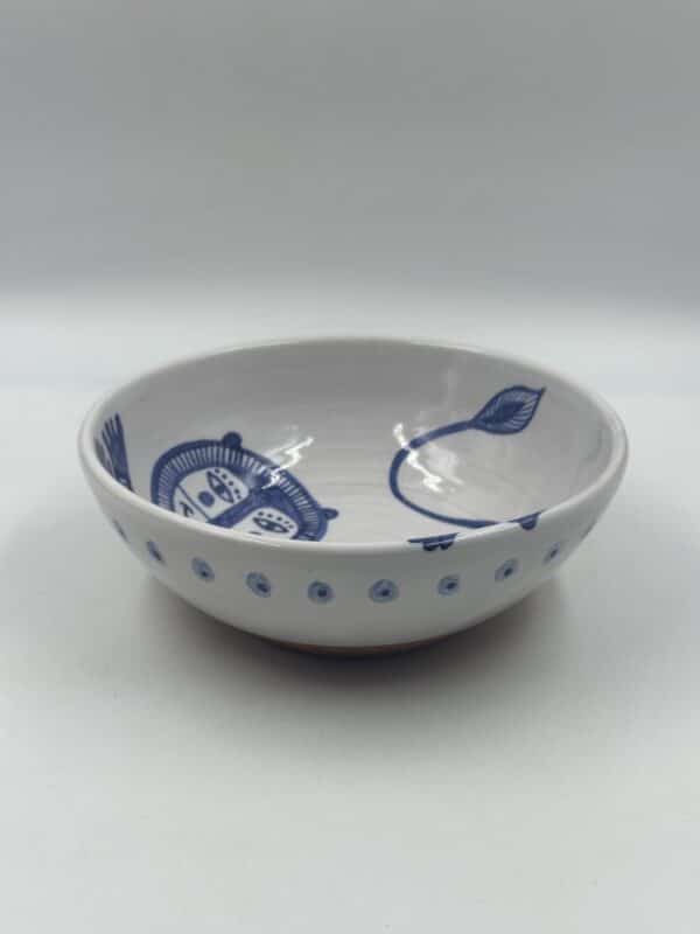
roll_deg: -1.4
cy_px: 467
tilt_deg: -24.9
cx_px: 350
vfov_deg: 39.7
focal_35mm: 48
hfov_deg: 30.3
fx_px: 1294
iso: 64
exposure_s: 1/615
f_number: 1.78
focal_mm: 6.86
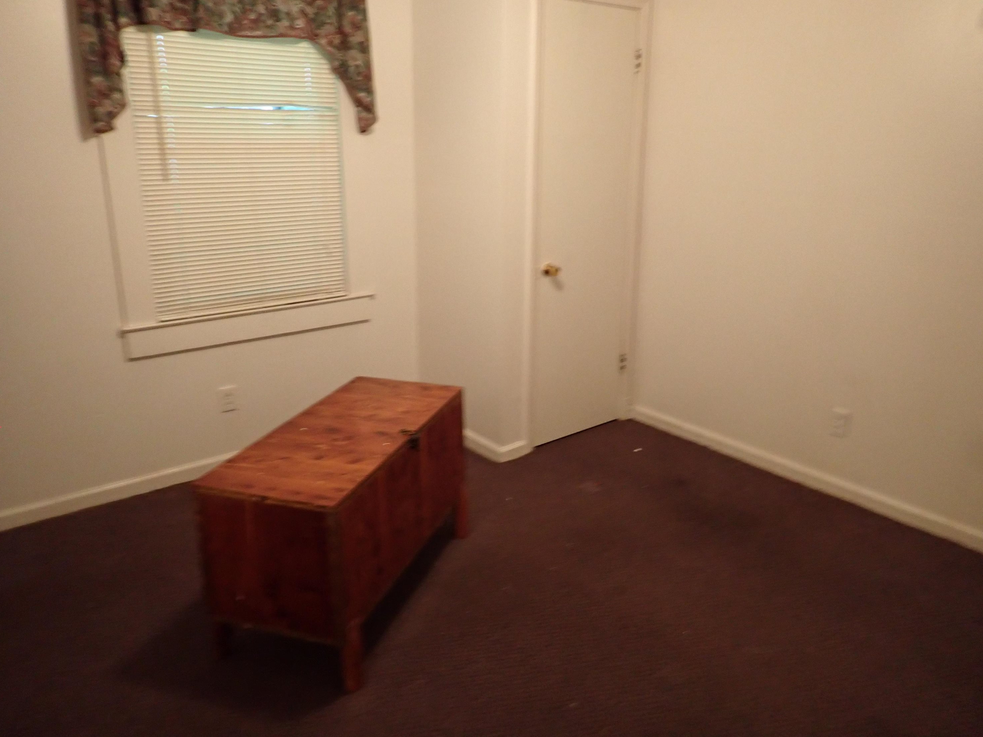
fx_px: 738
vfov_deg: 53.1
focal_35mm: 26
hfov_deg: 67.3
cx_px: 509
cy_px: 361
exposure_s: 1/30
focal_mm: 4.5
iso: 500
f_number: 2
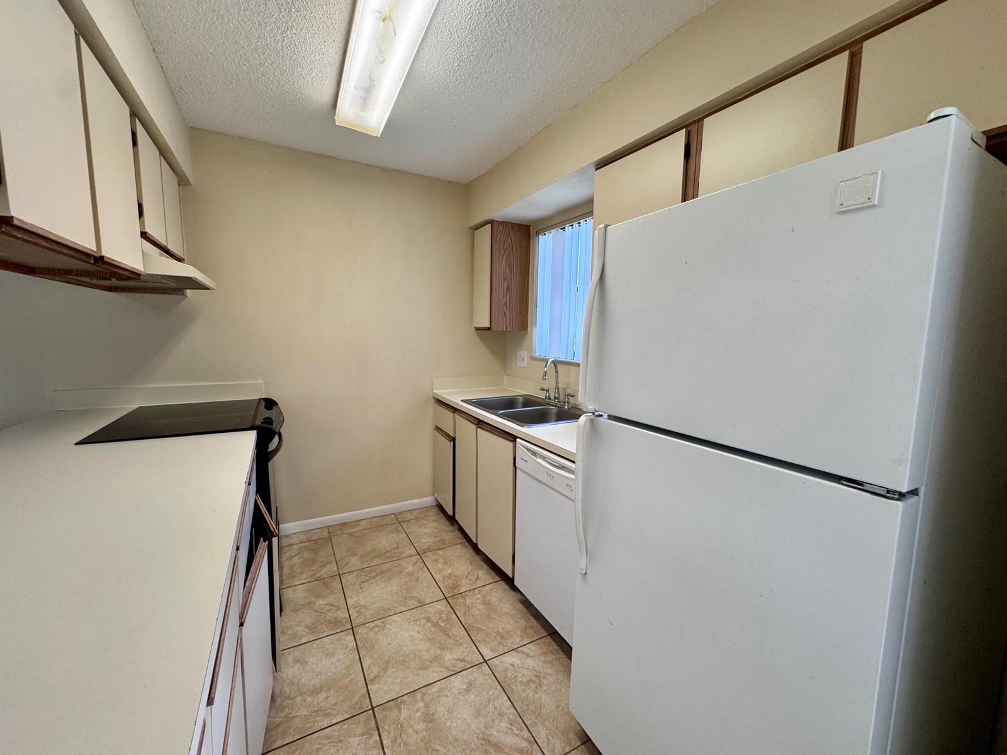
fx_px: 407
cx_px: 504
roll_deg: -1.0
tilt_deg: -7.0
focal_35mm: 14
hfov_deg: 102.1
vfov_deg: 85.7
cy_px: 378
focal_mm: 2.22
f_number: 2.2
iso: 125
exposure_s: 1/120
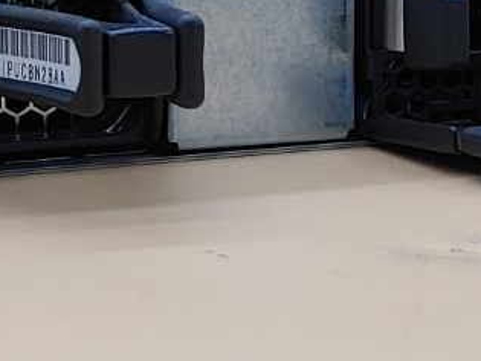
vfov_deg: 9.6
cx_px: -40
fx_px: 2097
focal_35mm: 151
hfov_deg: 12.9
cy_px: -119
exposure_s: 1/103
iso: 50
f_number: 1.8
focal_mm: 4.36
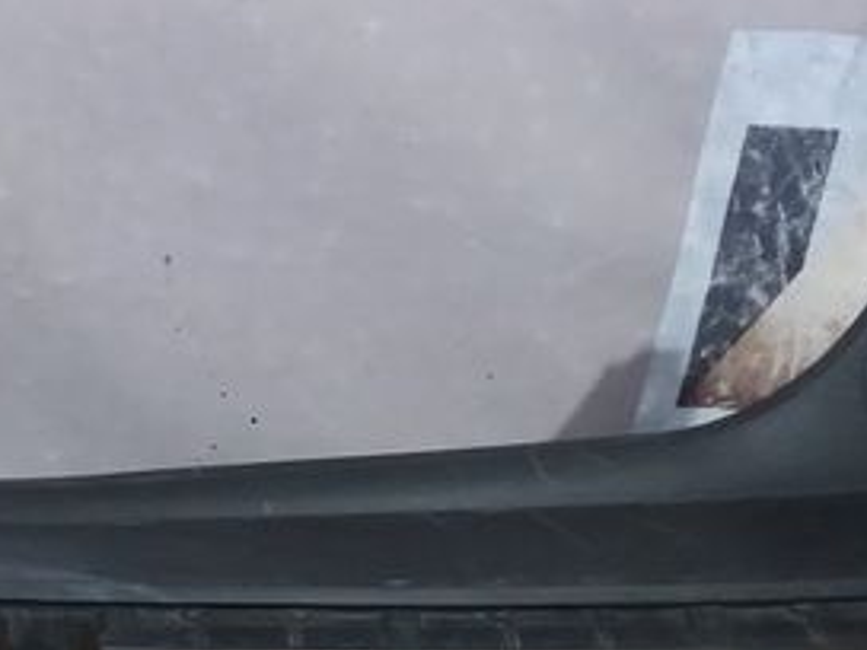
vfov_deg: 14.1
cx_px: -230
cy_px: 656
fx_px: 2580
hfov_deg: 17.9
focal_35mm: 103
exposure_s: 1/25
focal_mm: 3.7
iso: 160
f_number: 1.9
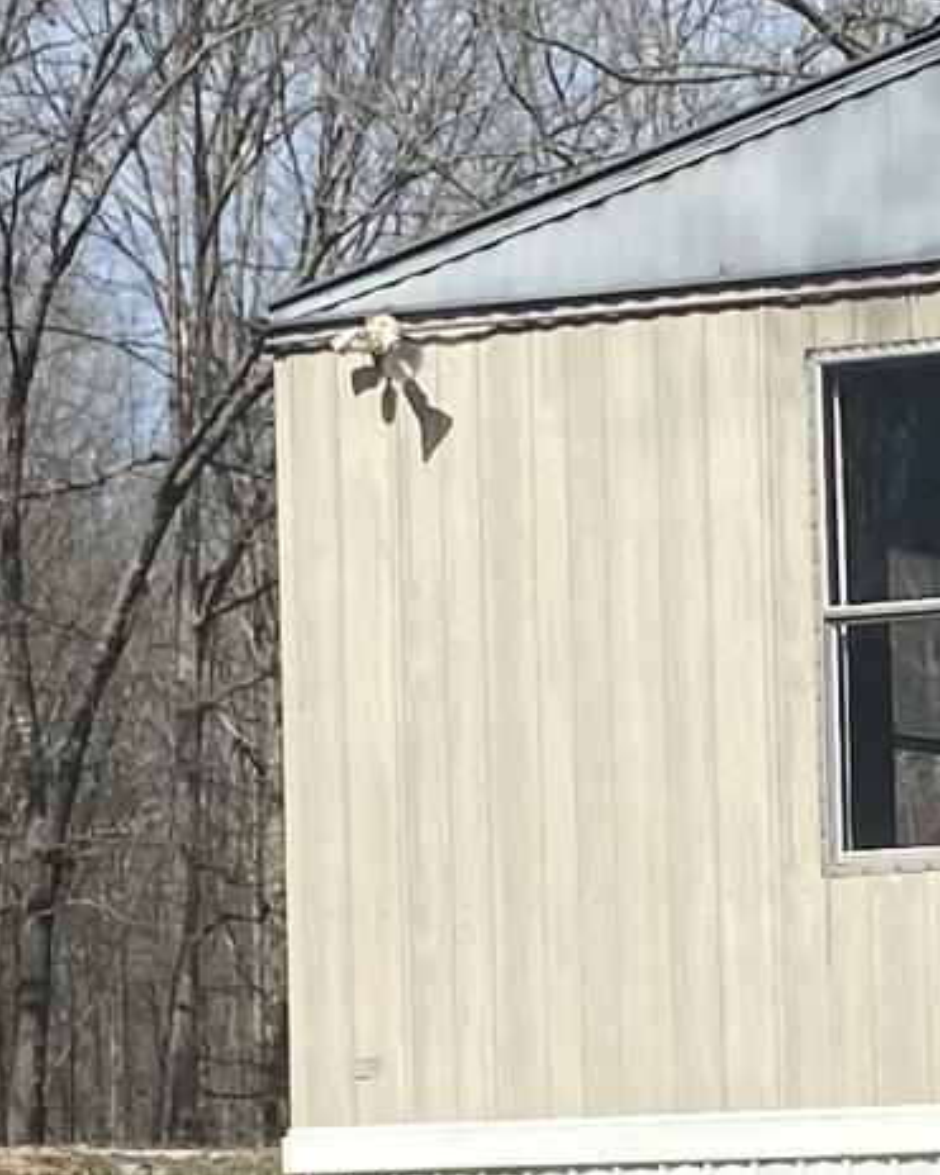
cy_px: 856
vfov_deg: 11.7
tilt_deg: +2.5
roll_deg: +0.0
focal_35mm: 164
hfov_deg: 9.3
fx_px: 5705
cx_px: 1074
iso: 32
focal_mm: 4.25
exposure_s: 1/3610
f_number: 1.8
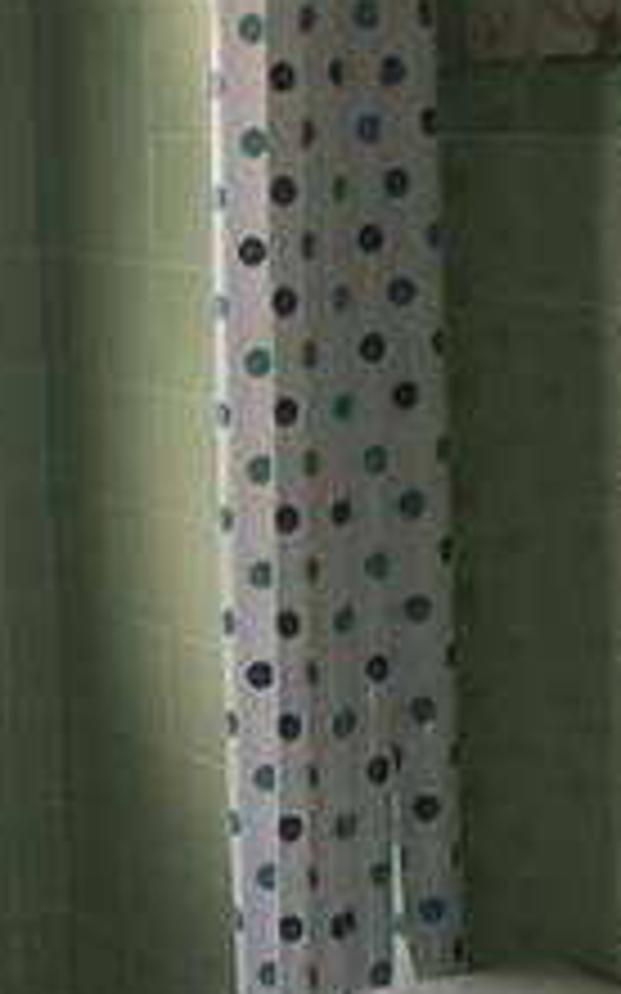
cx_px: 184
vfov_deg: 19.0
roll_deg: +0.8
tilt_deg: -13.5
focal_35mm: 107
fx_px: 2899
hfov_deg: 12.2
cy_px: 949
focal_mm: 4.15
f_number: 2.2
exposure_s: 1/30
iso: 40
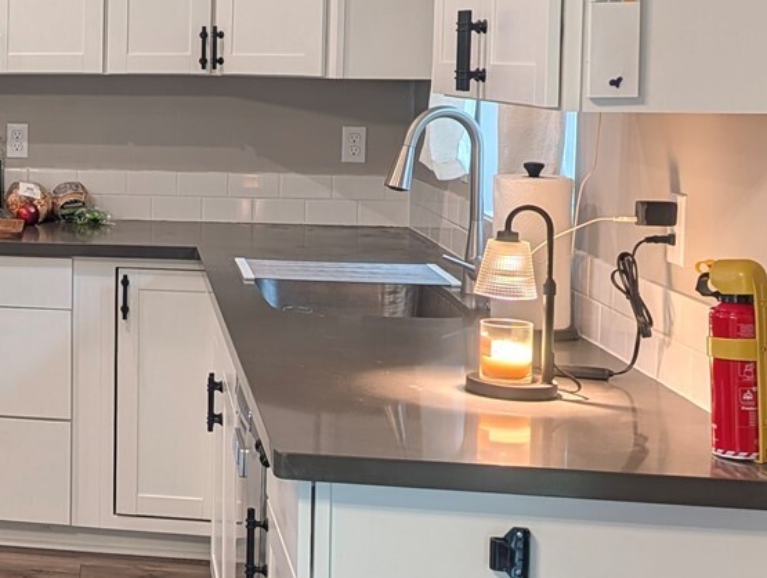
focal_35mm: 69
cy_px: 154
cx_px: -252
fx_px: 1531
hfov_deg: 24.3
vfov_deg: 21.2
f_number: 1.68
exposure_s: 1/60
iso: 23
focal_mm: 6.9
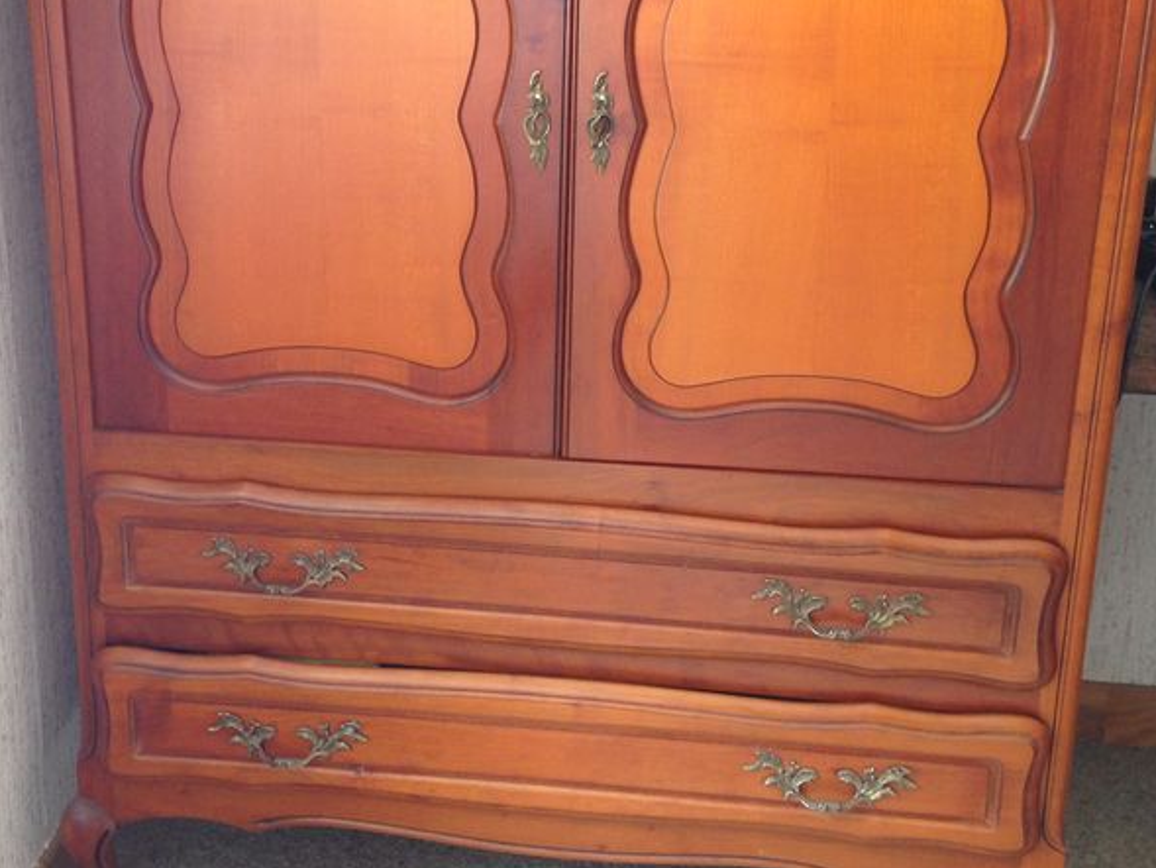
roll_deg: +0.4
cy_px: 289
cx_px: 475
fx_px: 1870
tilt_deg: -18.0
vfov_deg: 26.0
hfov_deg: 34.3
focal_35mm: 56
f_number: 2.4
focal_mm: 4.12
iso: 64
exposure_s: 1/20
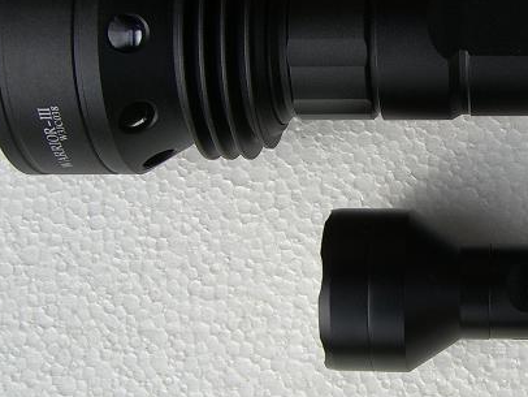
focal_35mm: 79
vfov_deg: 18.7
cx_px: 487
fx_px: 1206
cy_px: 219
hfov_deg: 23.9
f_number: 4.3
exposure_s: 1/400
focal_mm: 6.2
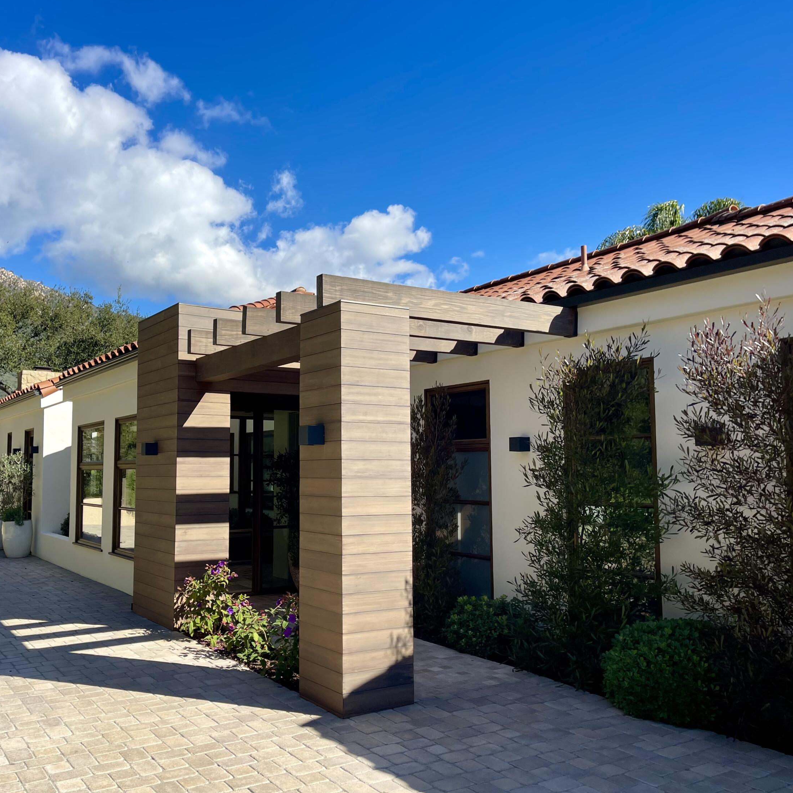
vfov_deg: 54.0
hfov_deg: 53.7
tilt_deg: +5.7
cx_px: 318
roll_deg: +0.1
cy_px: 394
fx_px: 778
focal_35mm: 30
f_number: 1.6
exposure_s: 1/2857
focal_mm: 5.1
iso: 32
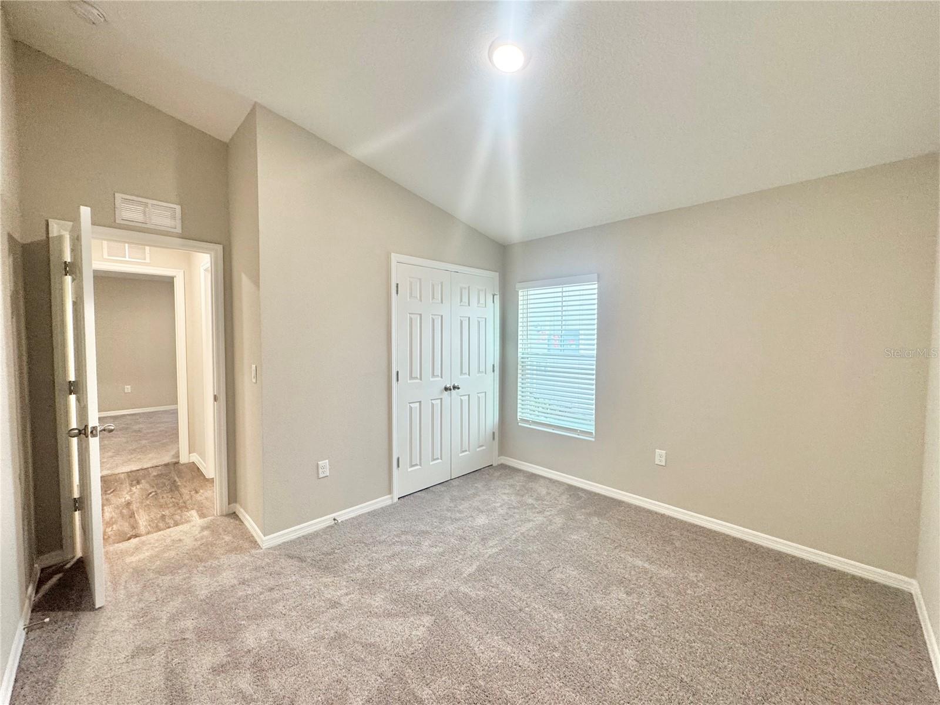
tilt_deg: -2.9
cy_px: 352
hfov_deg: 102.1
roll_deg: -0.3
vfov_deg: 85.7
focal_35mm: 14
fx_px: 380
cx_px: 470
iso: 160
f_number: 2.2
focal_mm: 2.22
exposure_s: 1/60
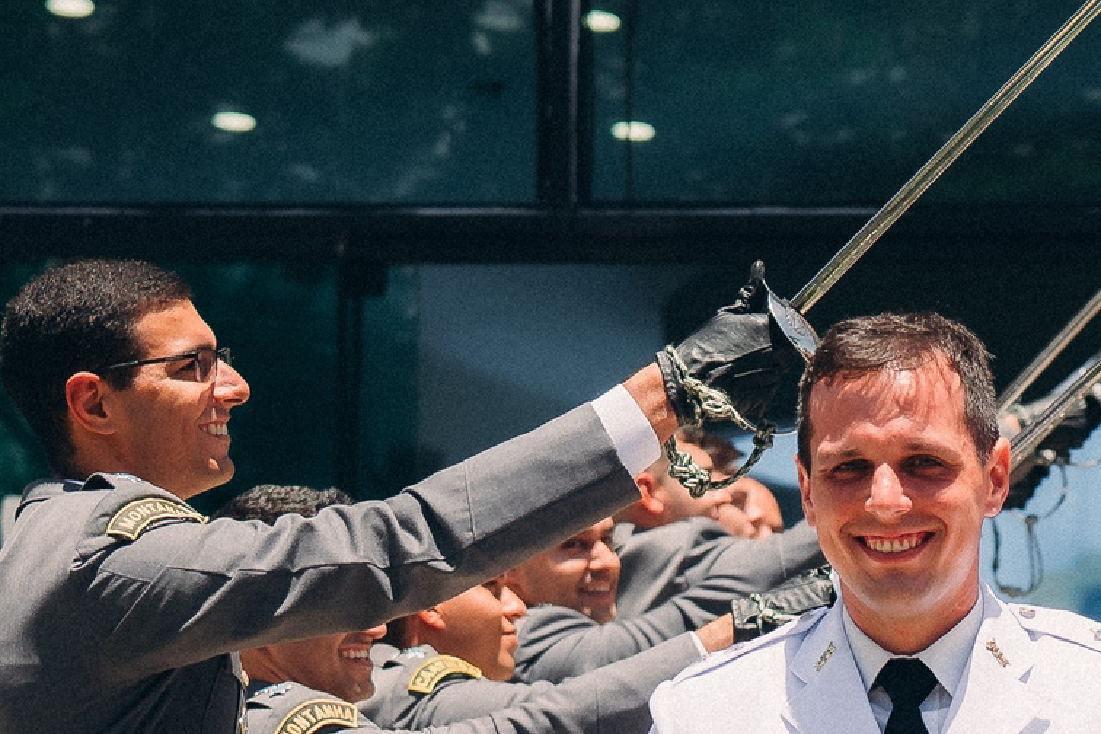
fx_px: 5382
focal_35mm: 176
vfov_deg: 7.8
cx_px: 1245
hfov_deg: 11.5
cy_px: 761
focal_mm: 43
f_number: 2.8
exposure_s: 1/5000
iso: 250
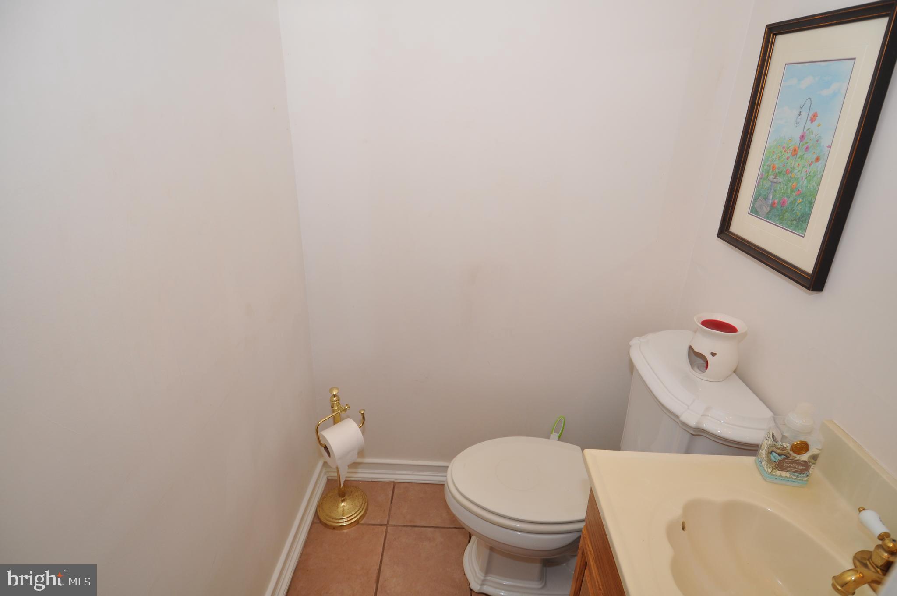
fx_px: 448
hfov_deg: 90.1
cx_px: 448
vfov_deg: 67.2
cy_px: 298
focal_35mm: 18
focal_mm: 12
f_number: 4
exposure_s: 1/60
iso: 250
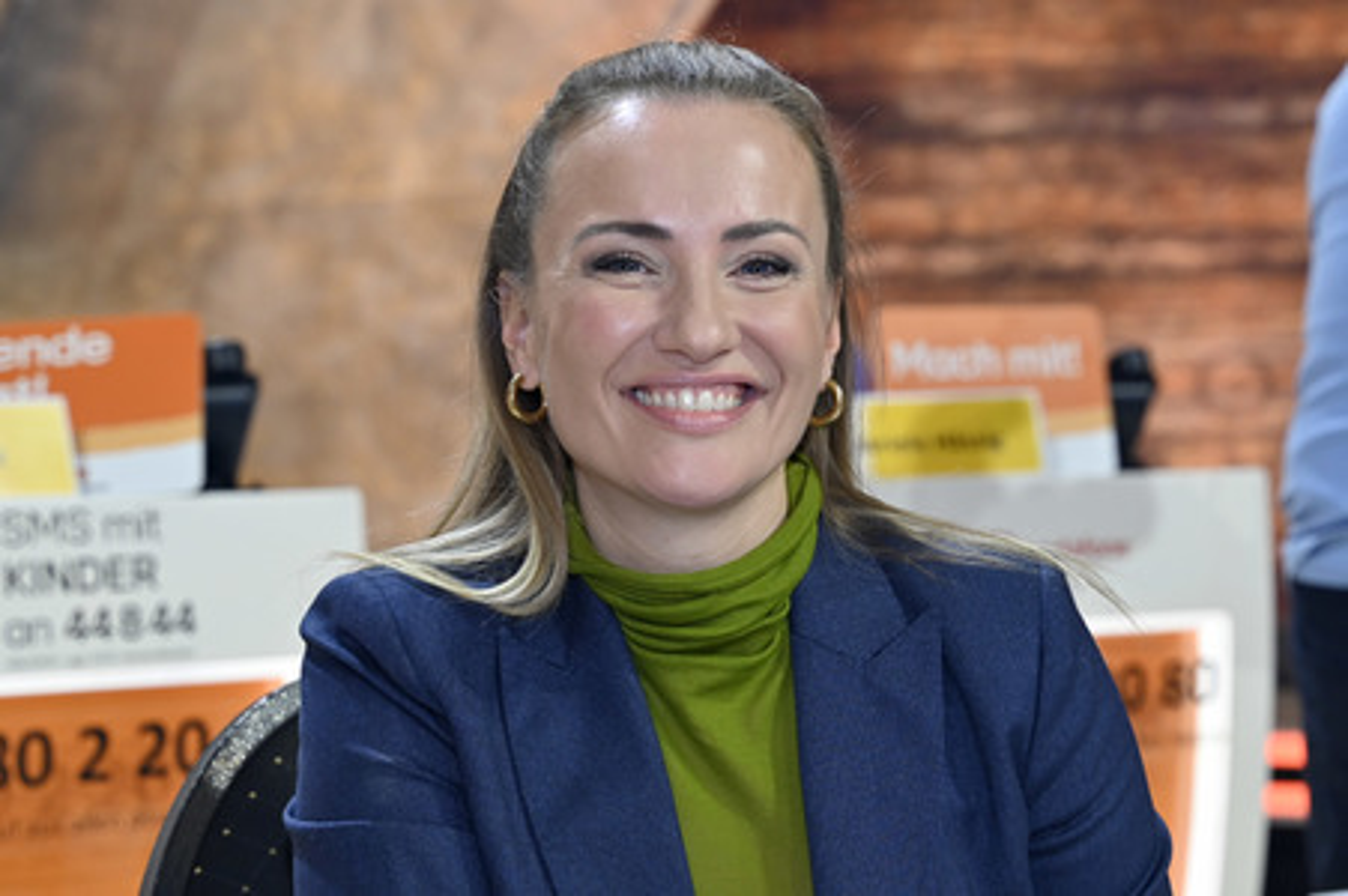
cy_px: 448
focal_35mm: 57
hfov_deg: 35.1
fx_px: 2133
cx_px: 674
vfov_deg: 23.7
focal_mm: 57
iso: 1000
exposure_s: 1/200
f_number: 4
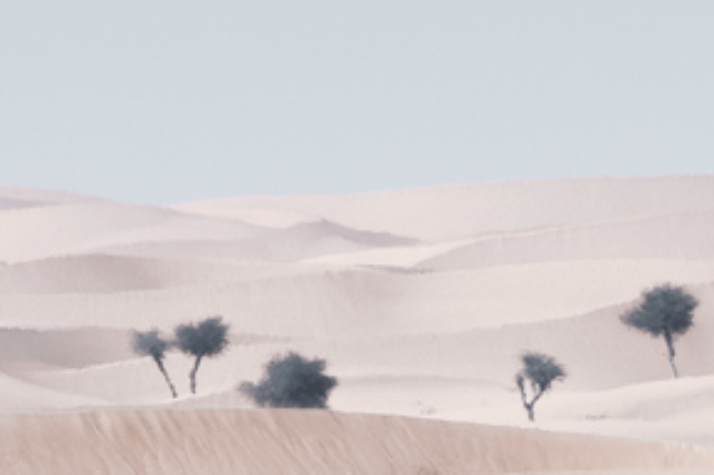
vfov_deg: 1.1
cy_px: 637
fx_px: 23816
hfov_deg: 1.7
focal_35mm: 1202
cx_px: 628
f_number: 8
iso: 200
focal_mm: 185
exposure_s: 1/1600
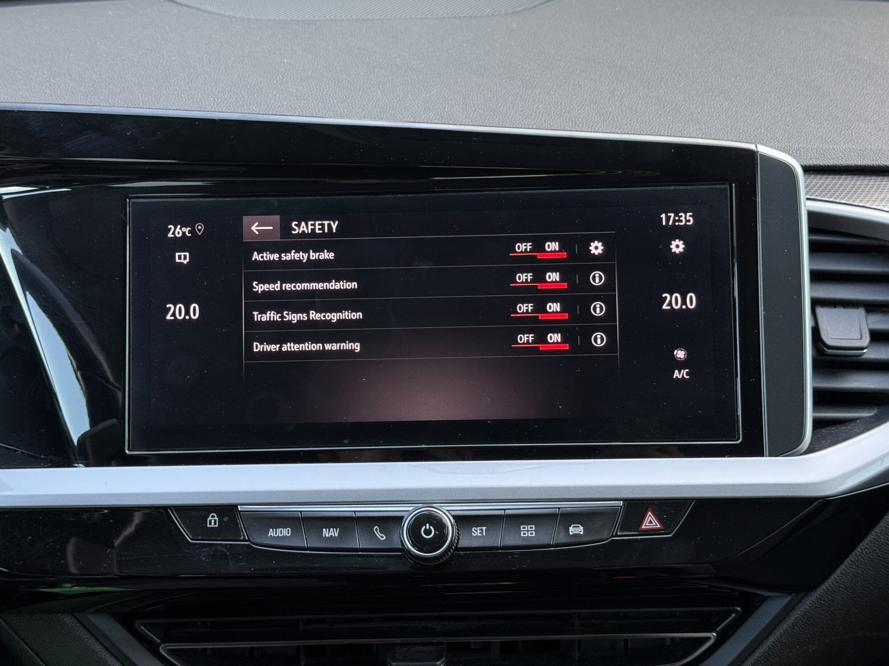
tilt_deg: -22.3
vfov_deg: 29.1
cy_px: 330
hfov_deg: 38.2
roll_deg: -0.4
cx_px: 438
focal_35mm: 50
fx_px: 1284
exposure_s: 1/60
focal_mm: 6.76
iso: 100
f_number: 1.78
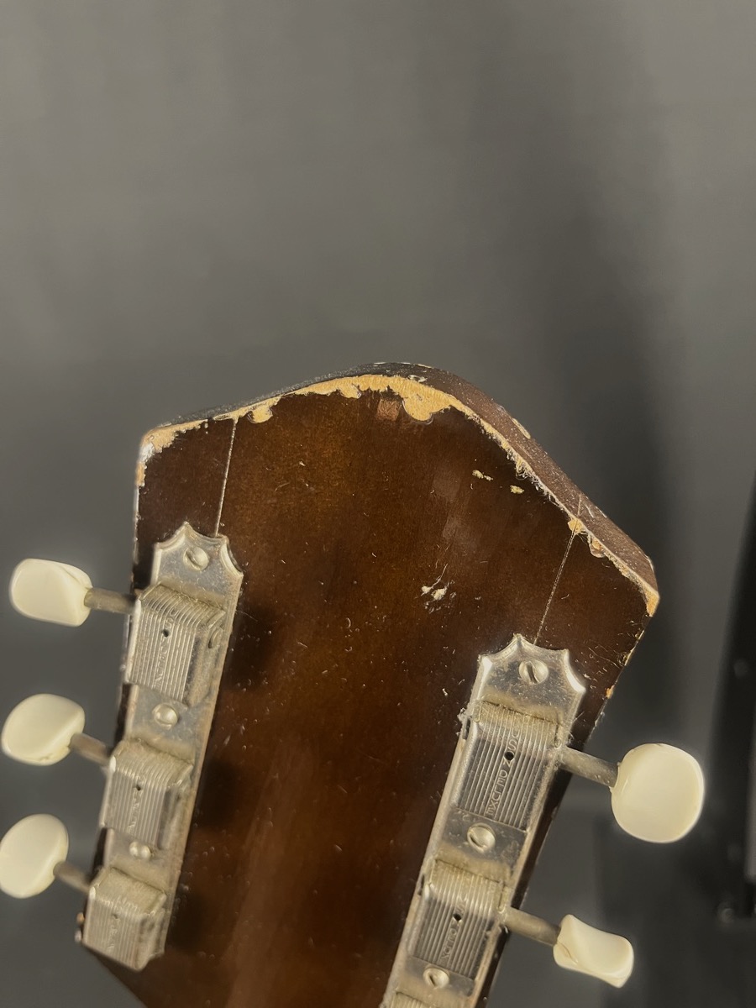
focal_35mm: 26
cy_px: 504
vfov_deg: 67.3
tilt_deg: -30.5
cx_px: 378
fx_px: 757
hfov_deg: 53.1
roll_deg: +9.4
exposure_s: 1/60
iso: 500
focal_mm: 5.1
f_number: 1.6
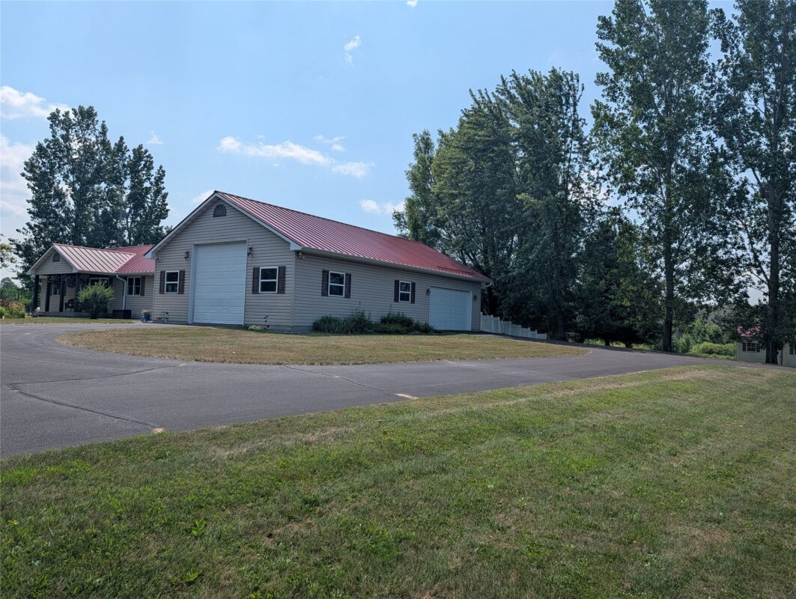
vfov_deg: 56.9
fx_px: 553
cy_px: 300
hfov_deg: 71.5
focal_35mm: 24
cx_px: 398
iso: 18
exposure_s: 1/1645
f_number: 1.68
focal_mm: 6.9
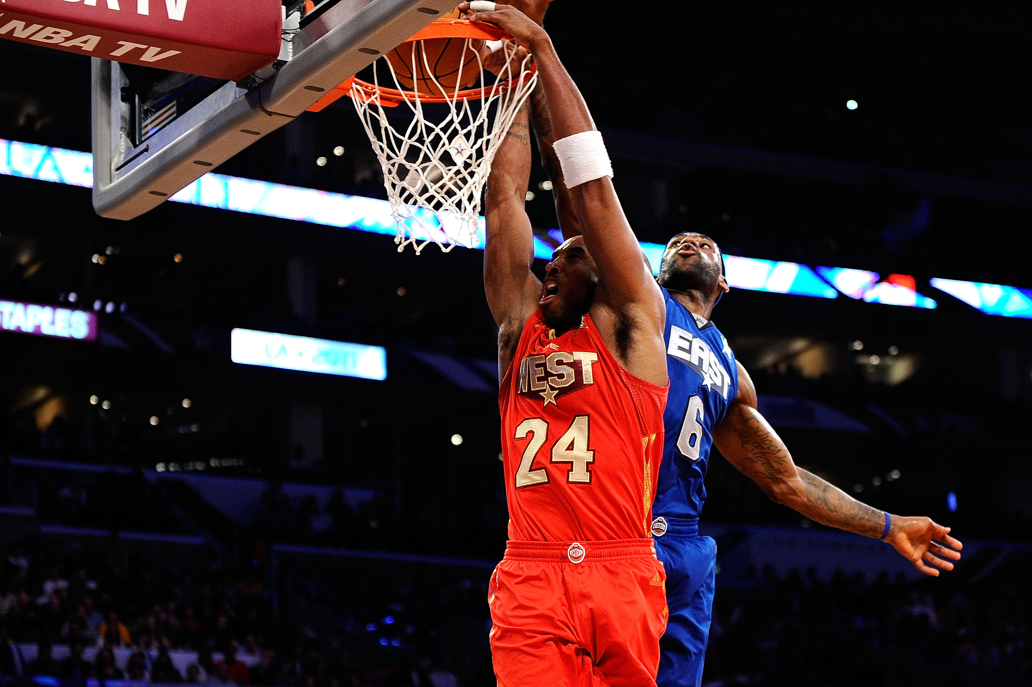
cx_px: 516
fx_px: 2006
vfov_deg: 19.4
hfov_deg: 28.9
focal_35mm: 70
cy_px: 344
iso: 3200
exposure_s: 1/1000
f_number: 2.8
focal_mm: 70
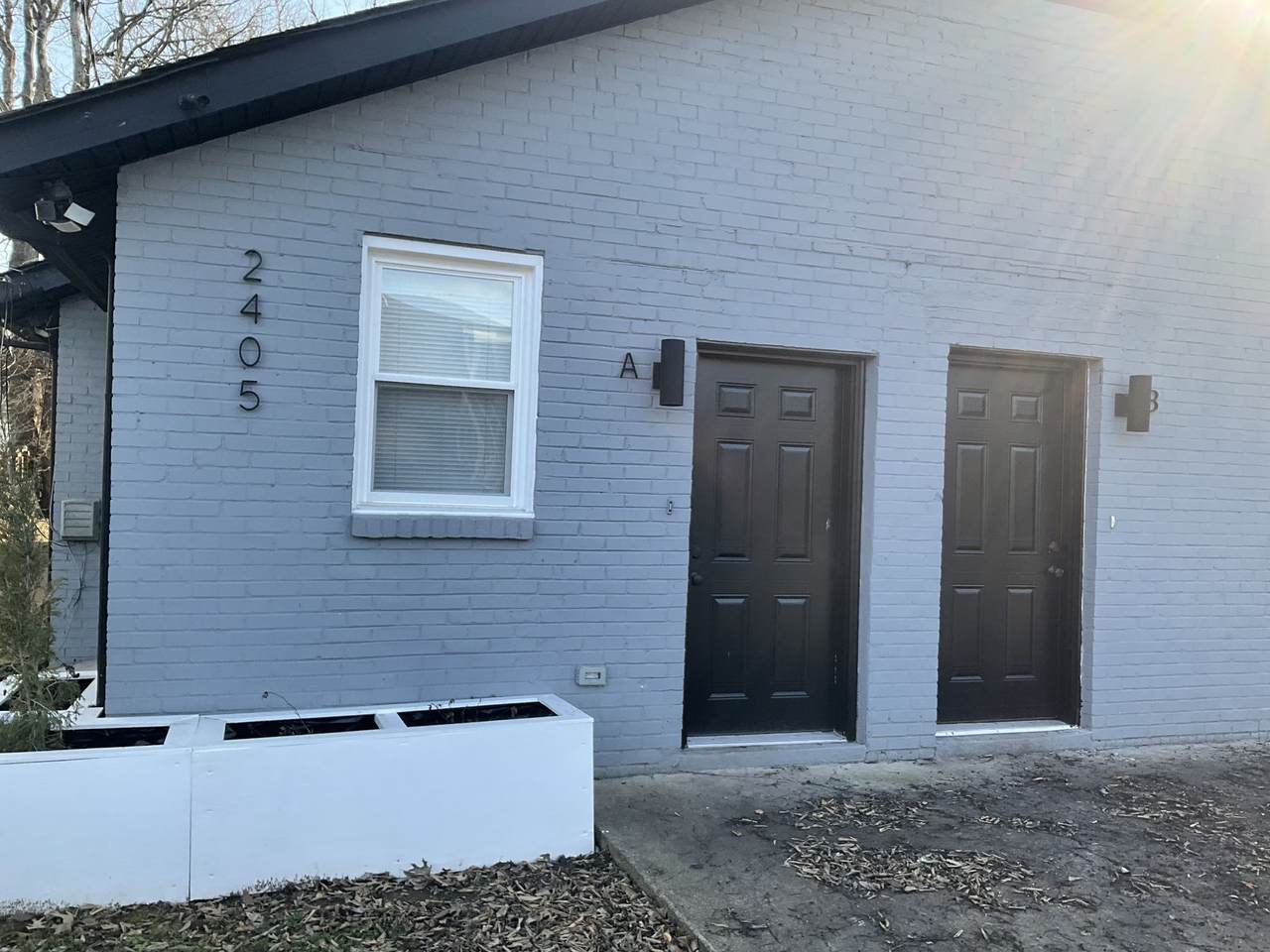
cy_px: 476
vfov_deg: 48.2
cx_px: 635
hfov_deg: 61.7
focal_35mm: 29
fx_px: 1064
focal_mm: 3
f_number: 1.8
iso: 25
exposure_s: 1/280
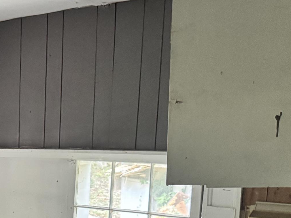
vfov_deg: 19.3
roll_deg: +0.6
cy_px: 238
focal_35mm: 73
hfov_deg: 23.2
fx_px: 614
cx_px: -103
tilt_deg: -10.4
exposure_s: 1/48
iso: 800
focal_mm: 6.76
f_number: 1.78
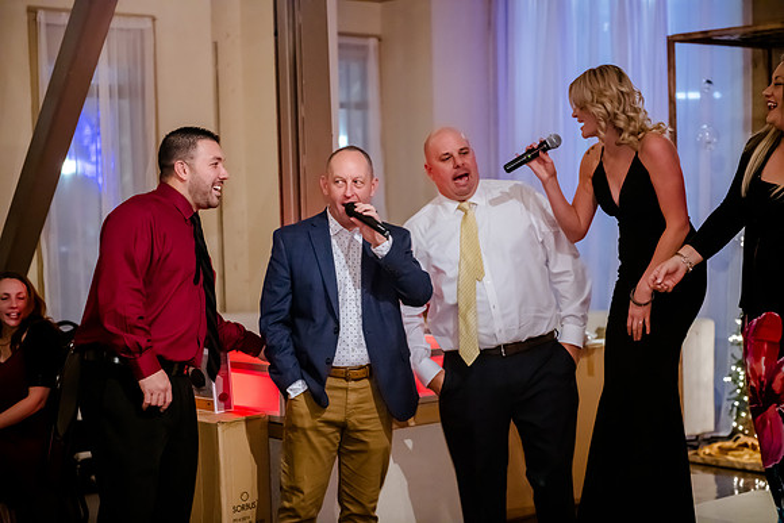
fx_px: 1525
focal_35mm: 70
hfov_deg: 28.8
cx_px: 392
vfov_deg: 19.5
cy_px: 262
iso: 5000
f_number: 2.8
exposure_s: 1/125
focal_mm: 70
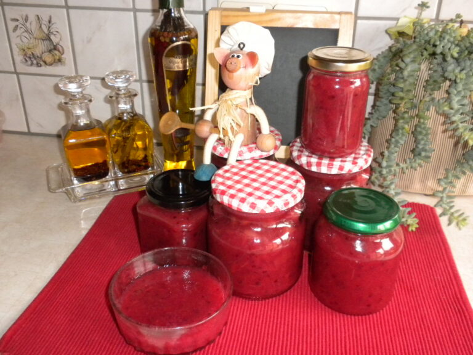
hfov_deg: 50.1
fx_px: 506
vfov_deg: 38.7
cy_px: 178
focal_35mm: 37
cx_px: 236
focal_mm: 6.6
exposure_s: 1/30
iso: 400
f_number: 3.5
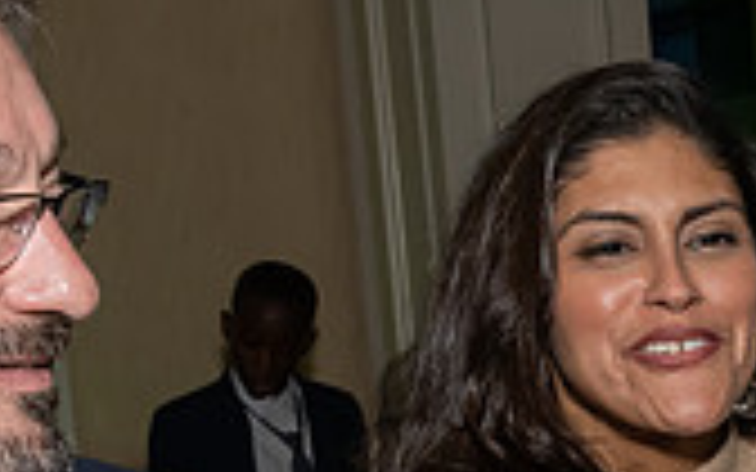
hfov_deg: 18.2
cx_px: 936
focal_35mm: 108
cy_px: 633
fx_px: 2225
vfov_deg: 11.8
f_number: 8
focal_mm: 17
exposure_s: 1/250
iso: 1000
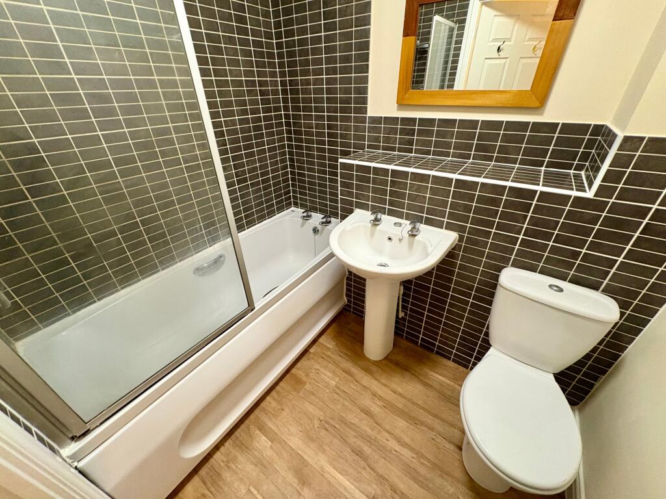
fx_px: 269
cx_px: 333
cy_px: 250
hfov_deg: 102.1
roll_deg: +1.8
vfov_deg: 85.7
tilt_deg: -31.2
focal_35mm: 14
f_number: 2.2
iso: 320
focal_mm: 2.22
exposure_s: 1/50
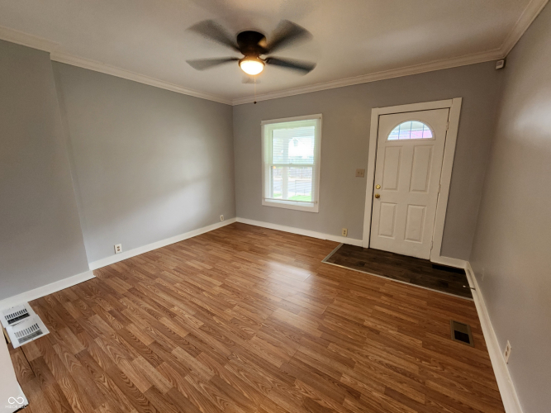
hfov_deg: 106.2
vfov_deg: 89.9
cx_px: 276
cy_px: 206
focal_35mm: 13
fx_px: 207
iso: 320
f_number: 2.2
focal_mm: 2.2
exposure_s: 1/40
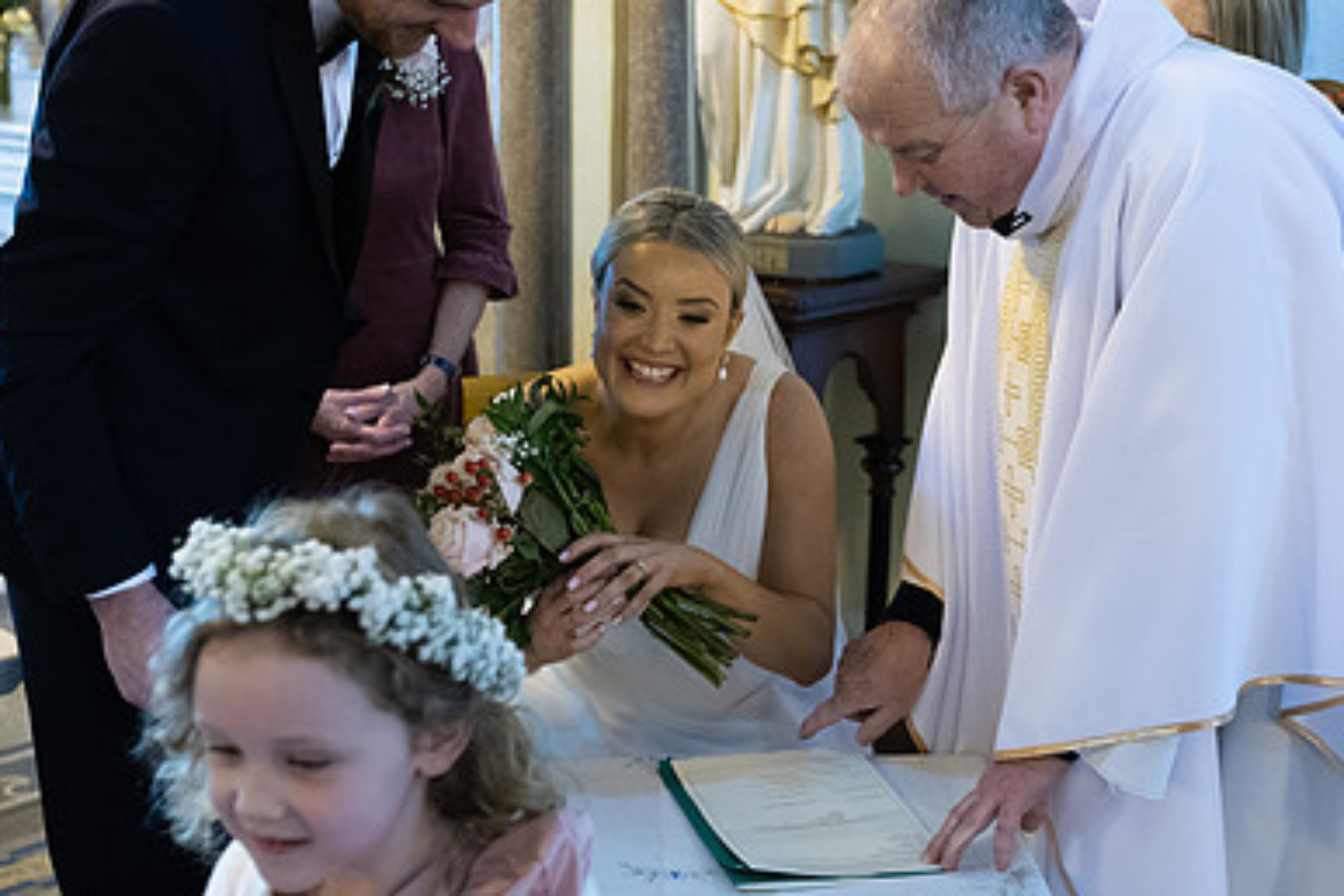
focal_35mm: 48
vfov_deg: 28.0
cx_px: 740
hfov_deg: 41.1
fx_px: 1792
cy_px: 339
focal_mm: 32
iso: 1250
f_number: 3.5
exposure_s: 1/160
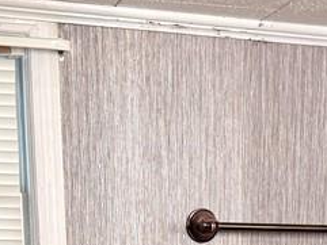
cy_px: 482
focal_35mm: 102
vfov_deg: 12.8
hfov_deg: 19.2
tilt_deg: -12.8
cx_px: 225
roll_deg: -1.1
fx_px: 964
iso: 320
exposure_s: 1/60
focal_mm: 6.76
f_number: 1.78
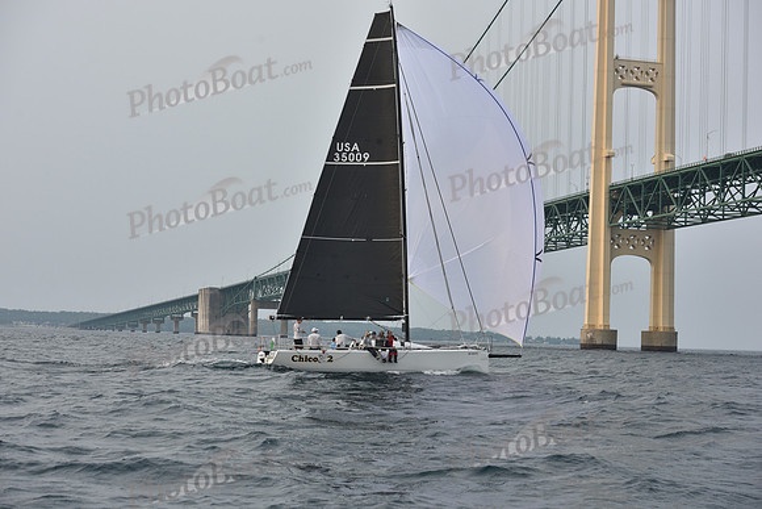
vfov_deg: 19.5
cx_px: 381
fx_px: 1482
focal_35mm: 70
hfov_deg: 28.8
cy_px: 254
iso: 250
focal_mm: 70
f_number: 6.3
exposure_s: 1/1000
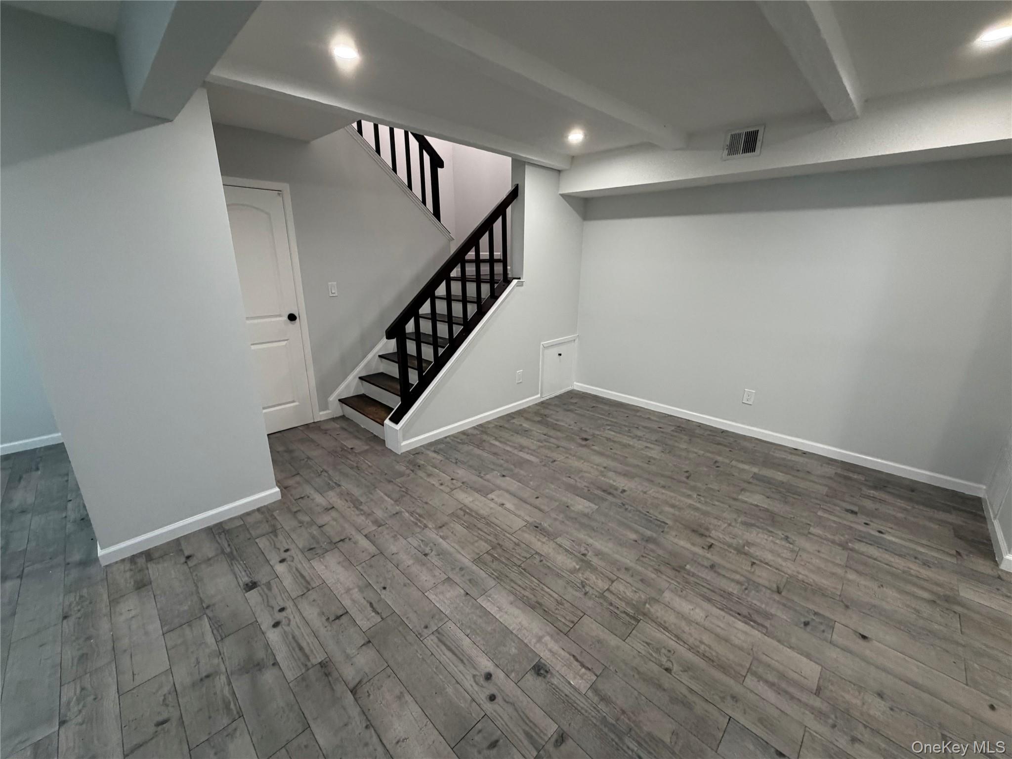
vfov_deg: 85.7
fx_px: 409
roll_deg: +1.2
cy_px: 380
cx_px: 506
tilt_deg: -15.6
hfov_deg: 102.1
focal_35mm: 14
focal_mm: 2.22
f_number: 2.2
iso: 320
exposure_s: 1/120
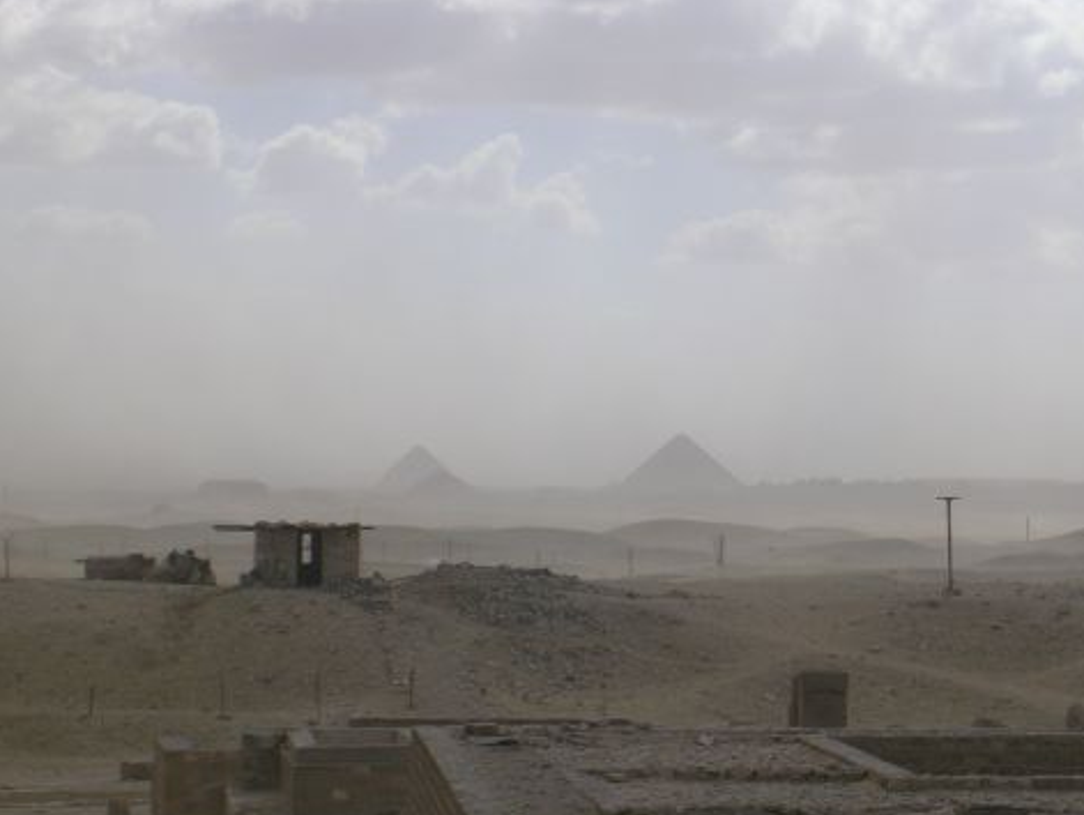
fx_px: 4074
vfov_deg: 11.4
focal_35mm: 130
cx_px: 535
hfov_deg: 15.2
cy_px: 449
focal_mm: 17.4
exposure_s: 1/789
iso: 50
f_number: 4.9
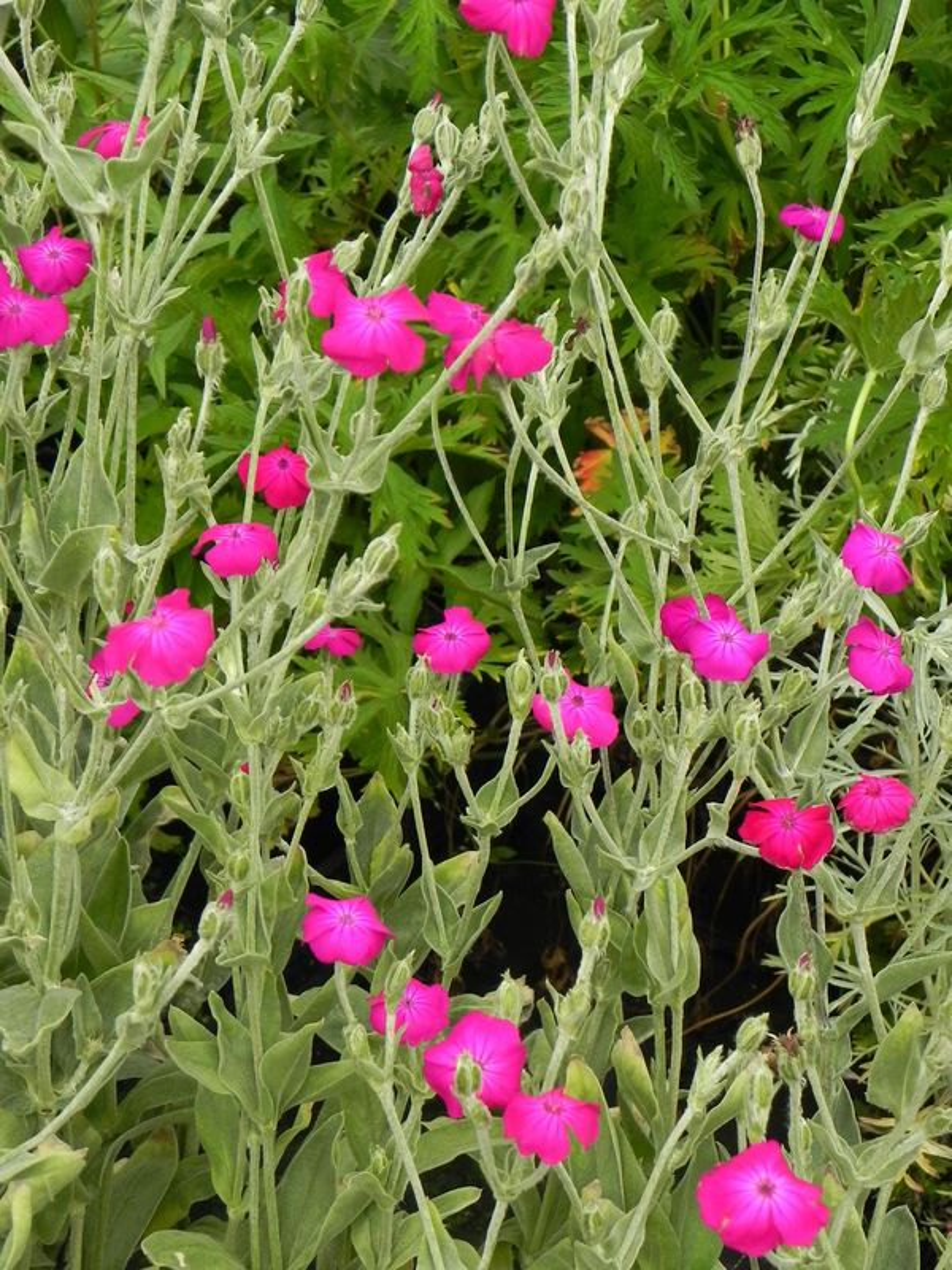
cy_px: 635
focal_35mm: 95
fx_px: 3484
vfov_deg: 20.7
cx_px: 476
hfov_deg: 15.6
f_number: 4.5
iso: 160
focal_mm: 16.9
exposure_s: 1/640
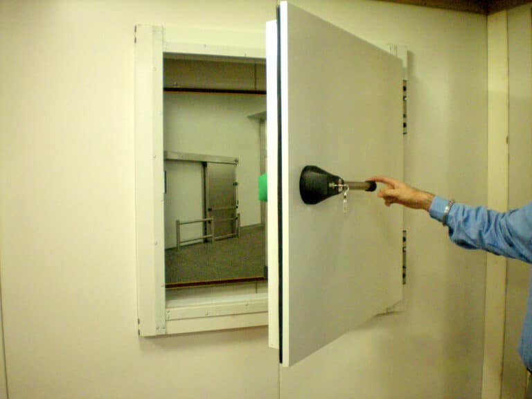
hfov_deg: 49.0
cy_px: 200
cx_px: 266
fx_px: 584
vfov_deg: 37.7
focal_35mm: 38
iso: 400
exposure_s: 1/30
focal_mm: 6.3
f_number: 3.1
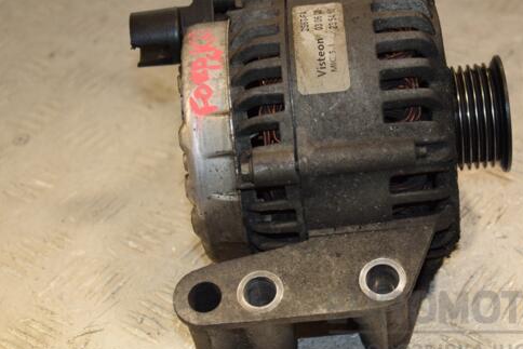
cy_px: 163
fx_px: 1351
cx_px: 306
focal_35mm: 93
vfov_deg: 14.7
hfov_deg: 21.9
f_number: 5.6
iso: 800
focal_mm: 50
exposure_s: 1/200
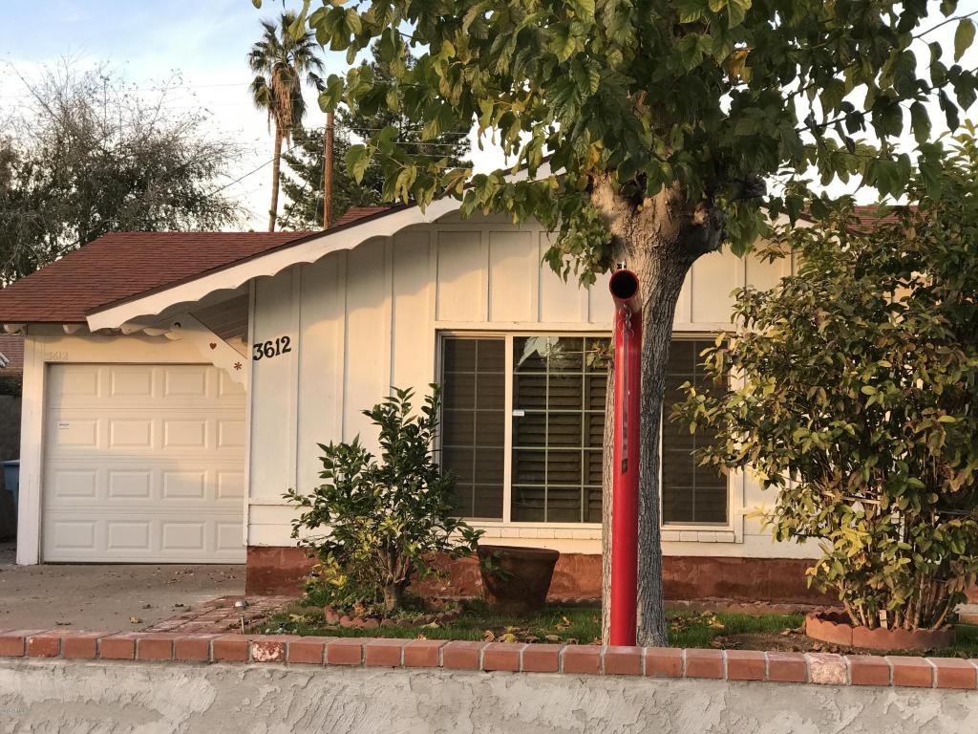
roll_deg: -1.0
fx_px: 1610
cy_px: 367
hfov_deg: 33.8
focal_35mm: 57
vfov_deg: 25.7
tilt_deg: +3.3
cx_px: 489
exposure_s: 1/120
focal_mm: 6.6
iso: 32
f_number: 2.8
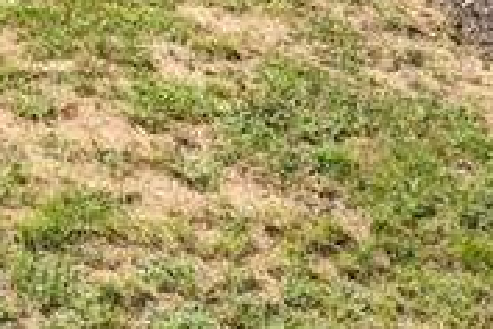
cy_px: -475
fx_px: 1588
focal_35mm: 116
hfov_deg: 15.0
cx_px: -429
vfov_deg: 10.2
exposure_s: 1/125
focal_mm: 16
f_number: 8
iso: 640
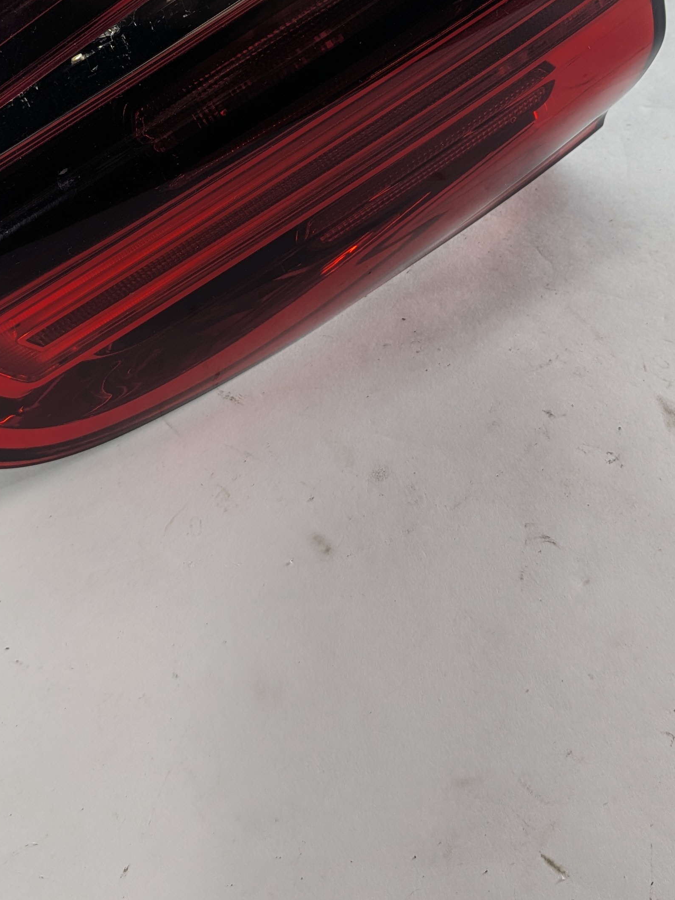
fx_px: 1170
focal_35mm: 45
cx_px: 270
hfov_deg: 32.1
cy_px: 127
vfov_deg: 39.6
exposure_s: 1/176
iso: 31
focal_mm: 4.53
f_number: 1.7
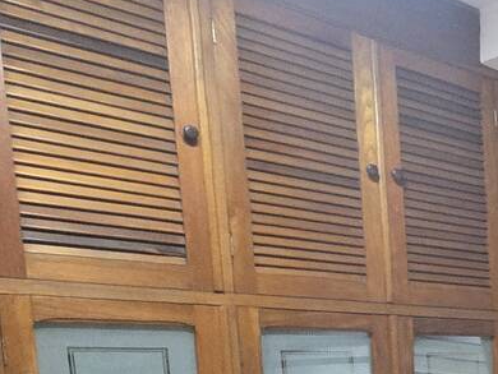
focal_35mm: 48
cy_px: 453
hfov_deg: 26.4
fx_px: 691
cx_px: 775
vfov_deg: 26.7
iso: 1600
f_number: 2.2
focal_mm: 2.2
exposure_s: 1/60
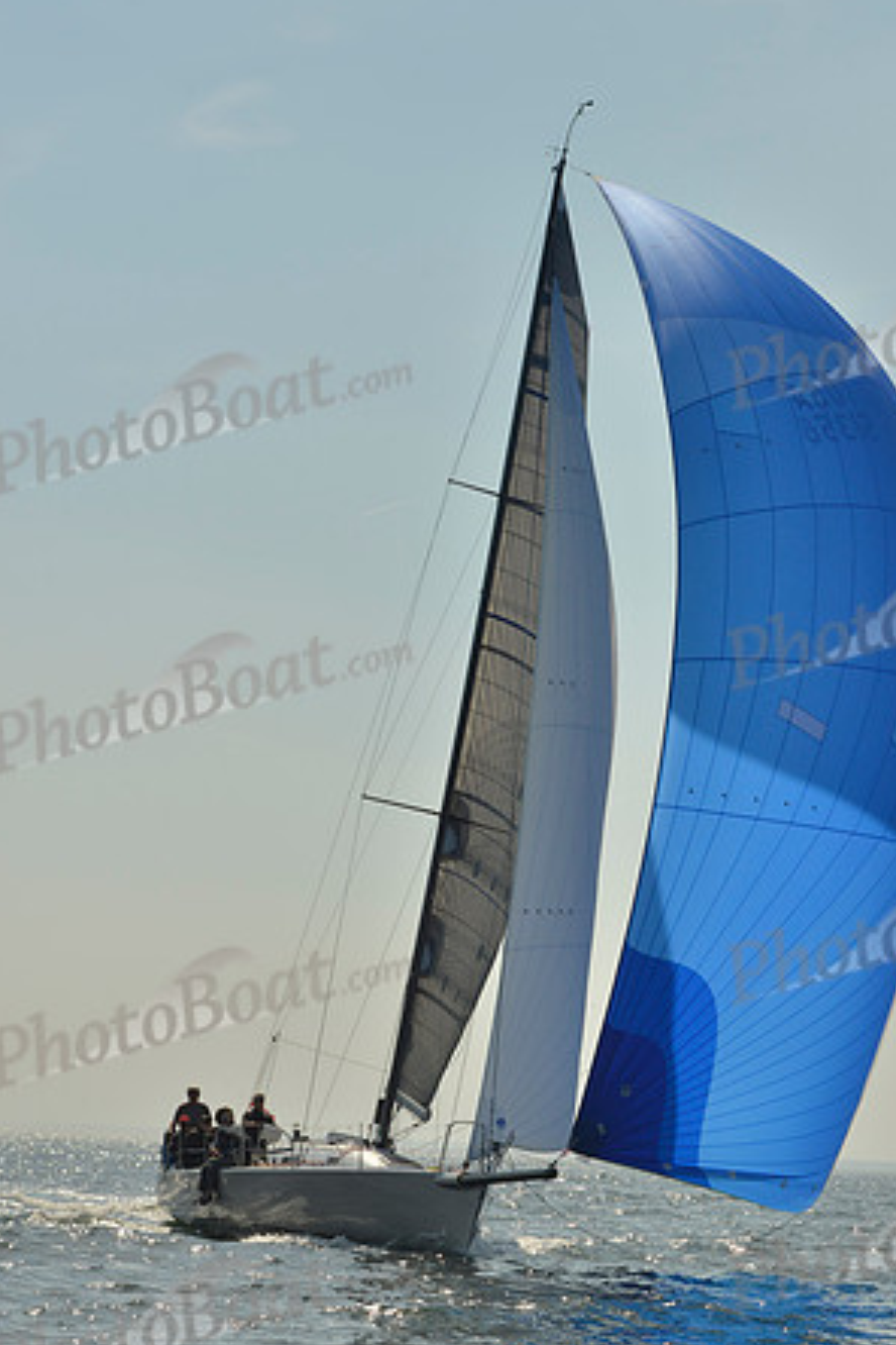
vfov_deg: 20.8
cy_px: 812
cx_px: 571
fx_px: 3658
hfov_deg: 13.9
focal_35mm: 98
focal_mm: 75
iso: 200
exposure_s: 1/1250
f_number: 10
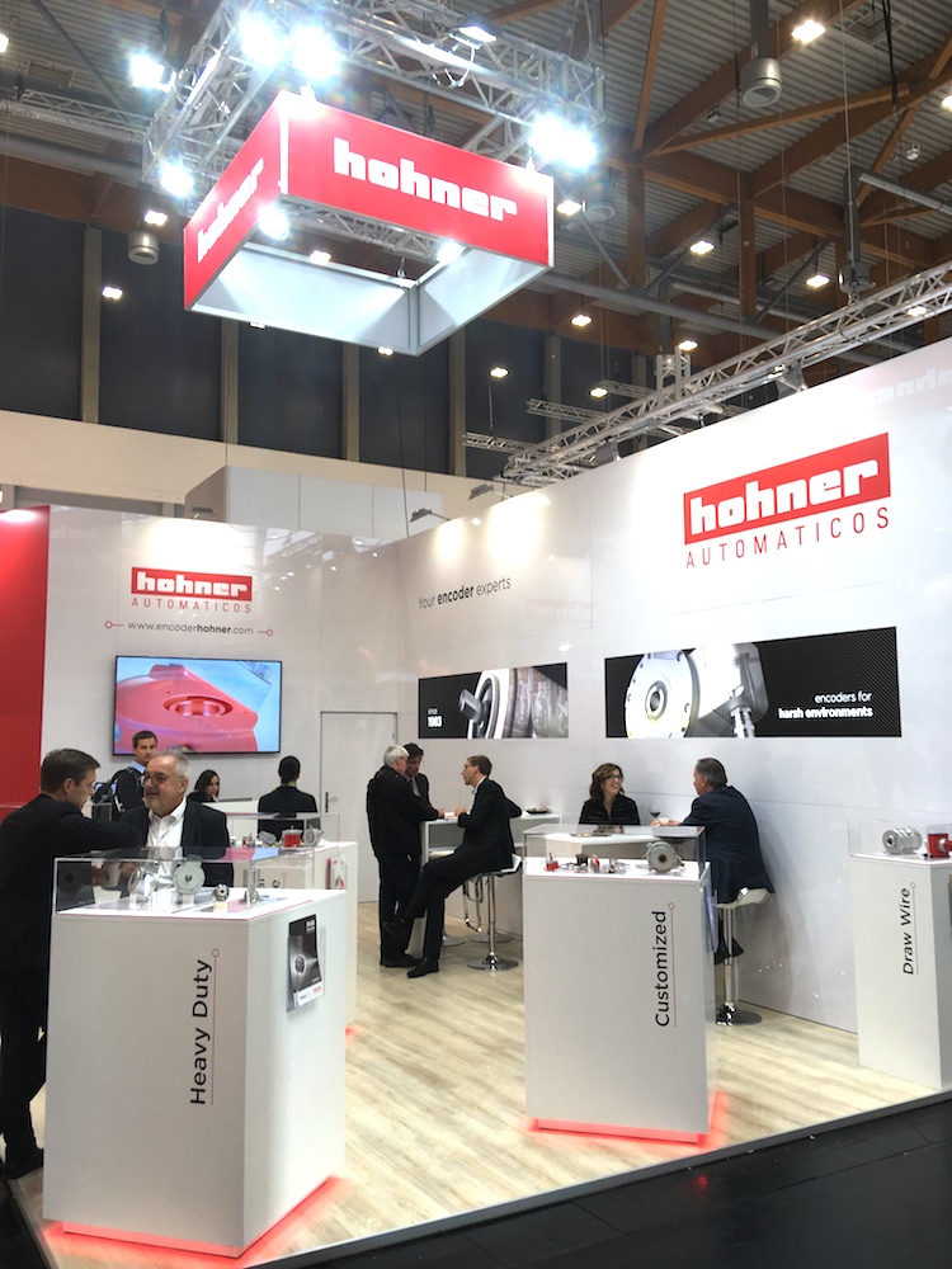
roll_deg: +0.0
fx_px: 1063
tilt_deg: +6.0
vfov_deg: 61.7
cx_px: 476
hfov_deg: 48.2
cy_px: 634
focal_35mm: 29
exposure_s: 1/50
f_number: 2.2
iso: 32
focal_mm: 4.15
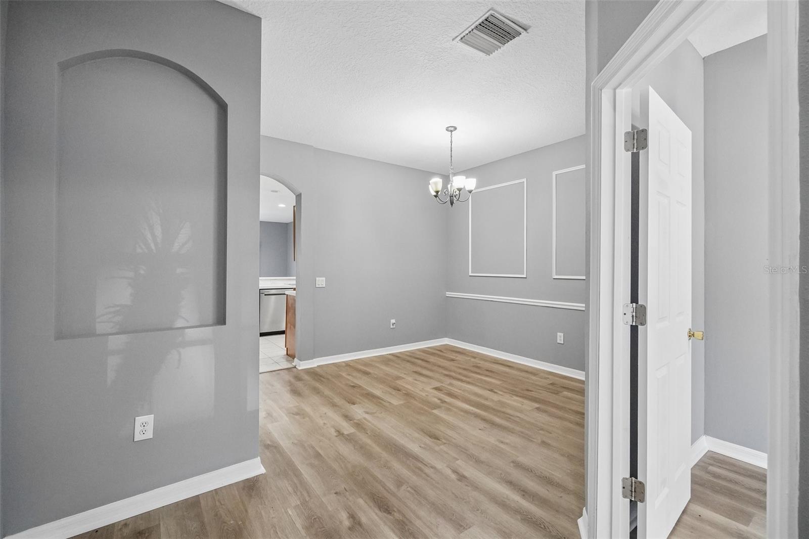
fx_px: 337
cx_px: 404
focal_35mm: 15
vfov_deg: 77.3
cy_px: 270
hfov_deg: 100.4
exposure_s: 1/30
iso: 1600
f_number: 8
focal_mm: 10
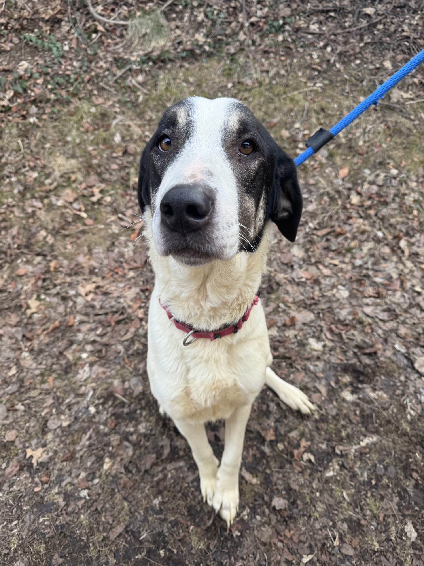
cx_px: 212
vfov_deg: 71.6
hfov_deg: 56.8
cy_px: 283
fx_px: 392
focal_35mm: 24
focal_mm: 6.76
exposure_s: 1/121
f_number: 1.78
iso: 64
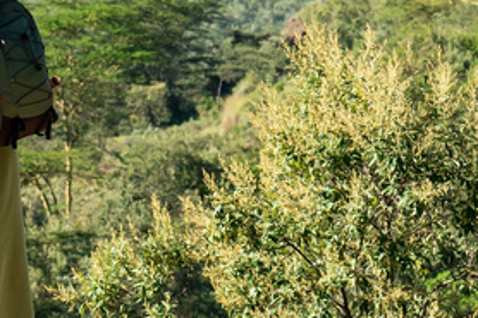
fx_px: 5016
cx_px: -234
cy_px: 87
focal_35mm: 378
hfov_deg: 5.4
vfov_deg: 3.6
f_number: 7.1
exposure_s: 1/160
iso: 100
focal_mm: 70
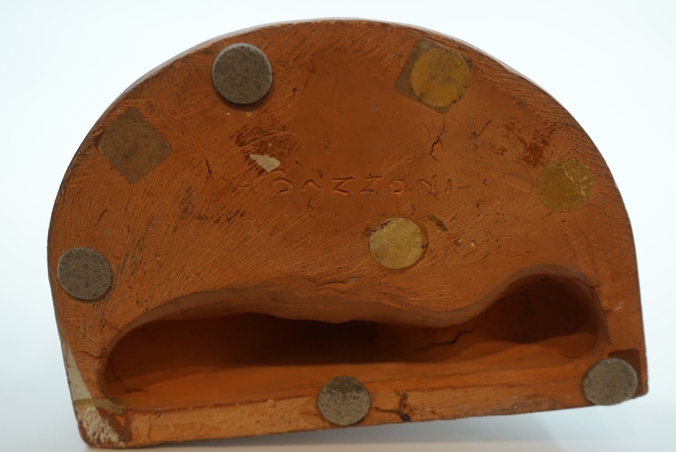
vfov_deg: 31.9
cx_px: 338
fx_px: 789
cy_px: 226
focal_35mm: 42
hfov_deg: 46.4
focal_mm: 28
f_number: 4
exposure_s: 1/60
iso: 250
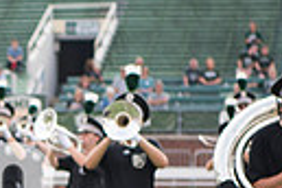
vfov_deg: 4.4
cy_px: 246
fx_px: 2459
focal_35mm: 314
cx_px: -111
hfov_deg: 6.5
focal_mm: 70
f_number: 2.8
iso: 400
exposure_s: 1/2000
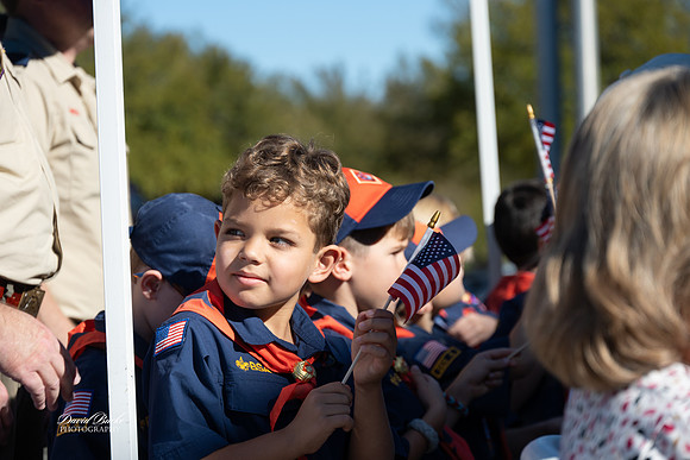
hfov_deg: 14.2
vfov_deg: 9.5
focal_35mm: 145
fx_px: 2780
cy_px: 230
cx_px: 345
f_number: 6.3
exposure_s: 1/500
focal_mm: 145
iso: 100
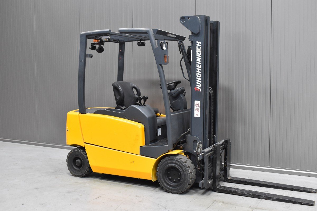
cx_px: 158
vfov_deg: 33.0
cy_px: 106
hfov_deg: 47.9
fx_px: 357
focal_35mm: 40
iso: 1600
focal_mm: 27
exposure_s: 1/25
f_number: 5.6
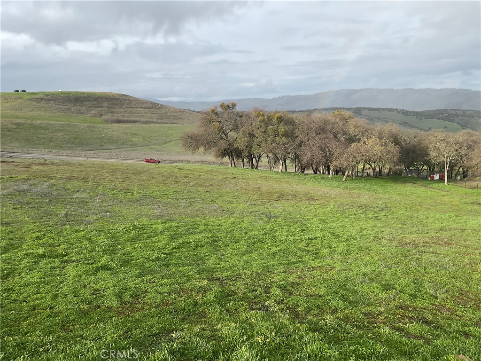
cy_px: 180
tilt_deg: -10.1
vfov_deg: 48.2
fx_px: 403
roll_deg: +1.4
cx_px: 240
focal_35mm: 29
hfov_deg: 61.7
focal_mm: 3
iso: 16
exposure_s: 1/929
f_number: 1.8
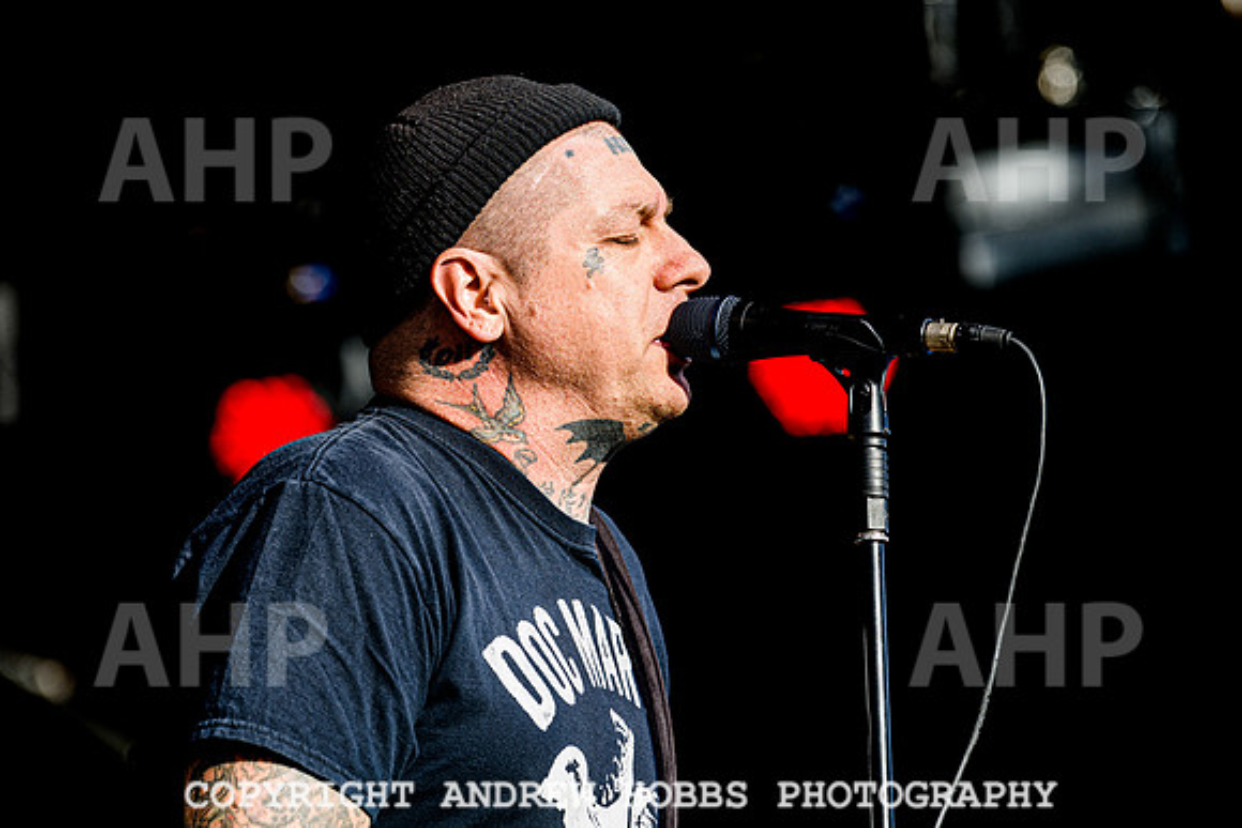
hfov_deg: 7.8
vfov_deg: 5.2
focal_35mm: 262
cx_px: 583
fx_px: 9056
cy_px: 315
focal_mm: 200
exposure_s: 1/1250
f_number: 4.5
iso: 320
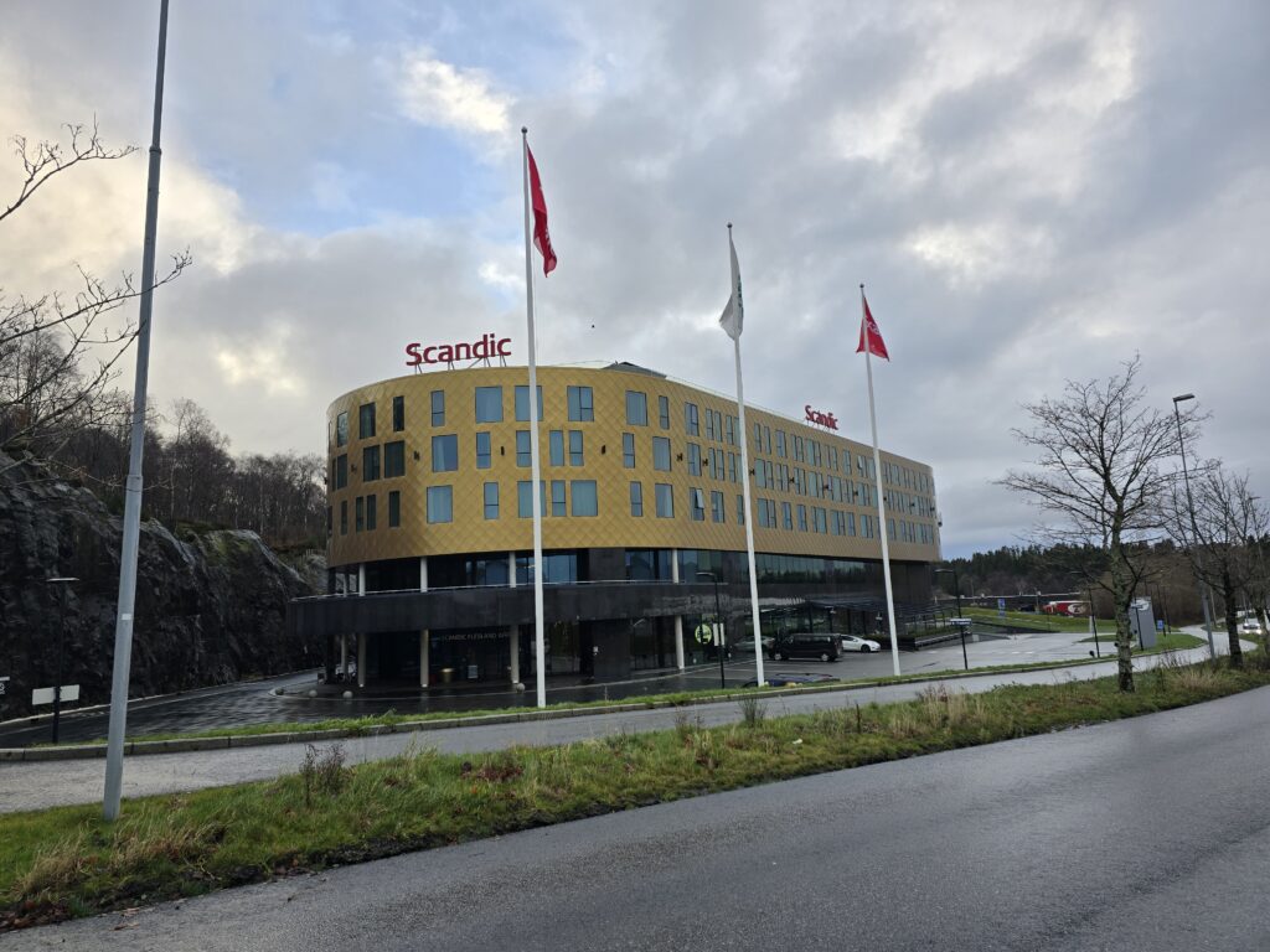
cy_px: 476
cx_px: 635
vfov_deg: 58.9
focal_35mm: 23
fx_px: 844
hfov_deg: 73.9
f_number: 1.7
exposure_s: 1/180
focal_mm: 6.3
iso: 12
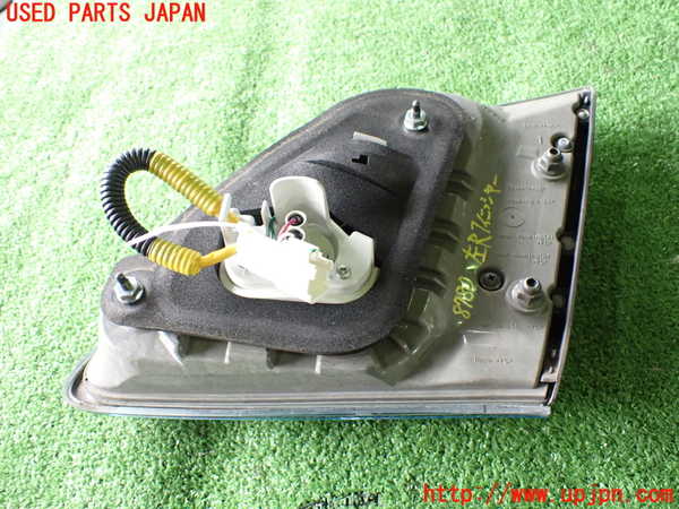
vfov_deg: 46.8
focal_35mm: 30
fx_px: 588
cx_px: 340
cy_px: 254
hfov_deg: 60.0
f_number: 2.3
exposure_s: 1/80
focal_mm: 5.4
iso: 800
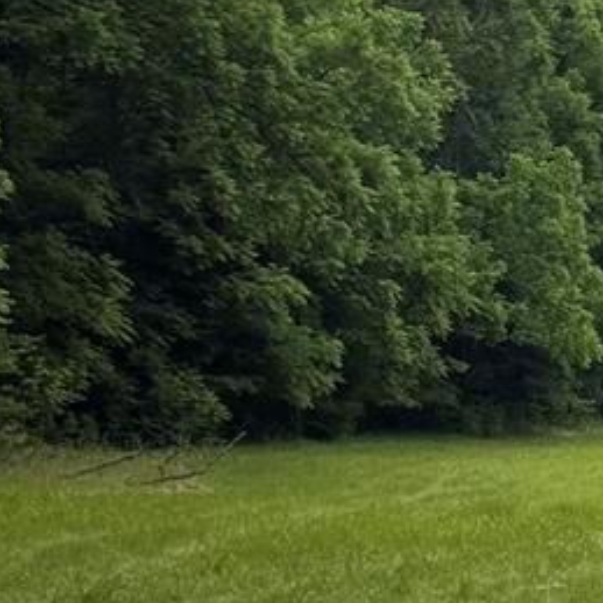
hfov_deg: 13.0
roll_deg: +1.7
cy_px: 570
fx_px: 2483
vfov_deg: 13.7
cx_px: 922
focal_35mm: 126
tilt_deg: -4.9
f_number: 1.78
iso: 80
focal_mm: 6.76
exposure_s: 1/1949
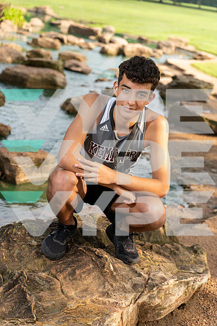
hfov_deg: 19.5
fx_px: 633
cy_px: 163
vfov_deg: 28.8
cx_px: 108
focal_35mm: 70
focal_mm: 70
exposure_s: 1/250
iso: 125
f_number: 4
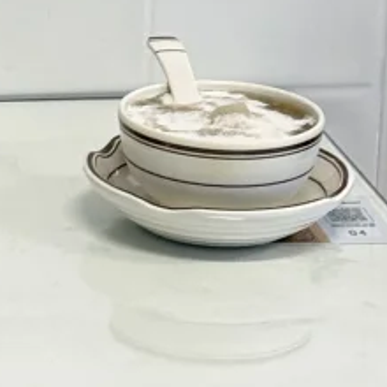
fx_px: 3516
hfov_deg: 6.2
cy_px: 32
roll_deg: -1.2
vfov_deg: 6.3
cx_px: -230
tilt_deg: -16.6
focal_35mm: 278
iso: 50
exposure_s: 1/50
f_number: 1.78
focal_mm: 6.76
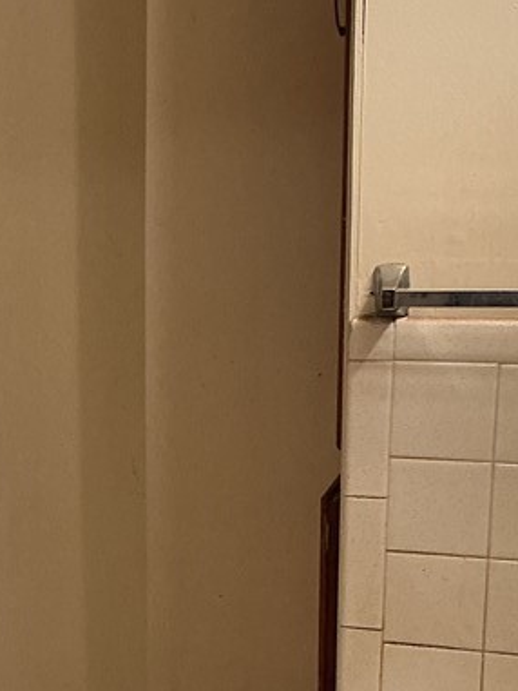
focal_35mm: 78
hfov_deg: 18.3
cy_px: 491
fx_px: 1555
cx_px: -27
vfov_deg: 24.8
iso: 125
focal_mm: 3
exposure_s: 1/60
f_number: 1.8
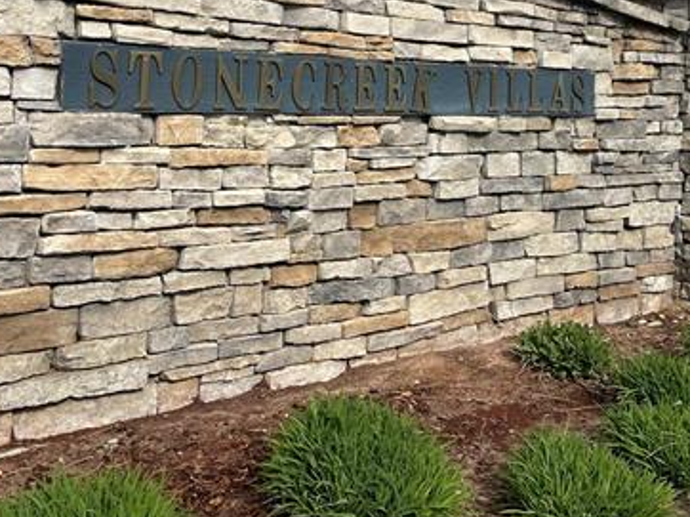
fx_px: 916
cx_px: 400
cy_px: 113
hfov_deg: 41.1
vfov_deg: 30.8
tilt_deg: -0.4
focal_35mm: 46
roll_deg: -1.1
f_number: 1.6
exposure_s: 1/3788
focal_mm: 5.1
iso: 32
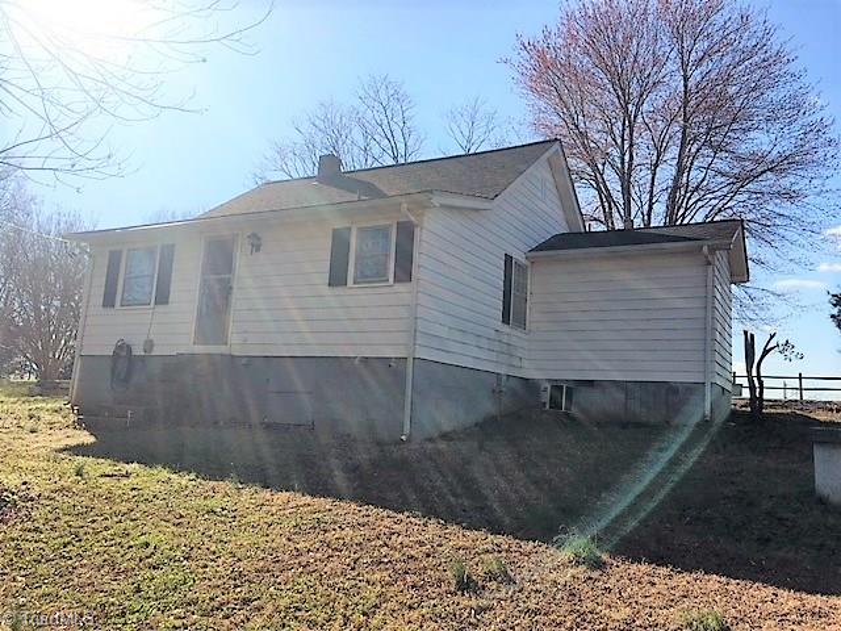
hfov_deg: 61.7
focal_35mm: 29
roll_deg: -3.6
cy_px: 316
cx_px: 420
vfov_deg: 48.2
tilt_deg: +9.0
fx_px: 705
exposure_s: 1/1876
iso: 25
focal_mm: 4.15
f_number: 2.2
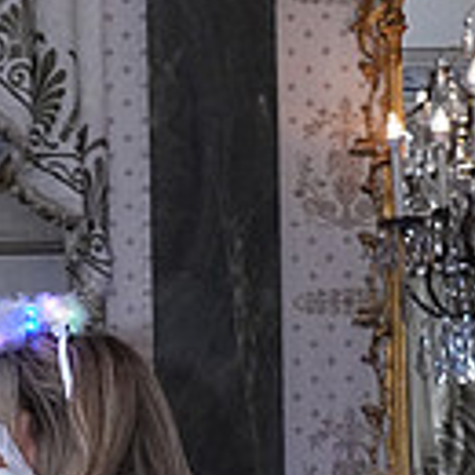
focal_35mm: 265
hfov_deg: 6.5
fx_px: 4114
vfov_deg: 6.4
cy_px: 972
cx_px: -203
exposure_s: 1/200
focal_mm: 47
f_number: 5.6
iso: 5000
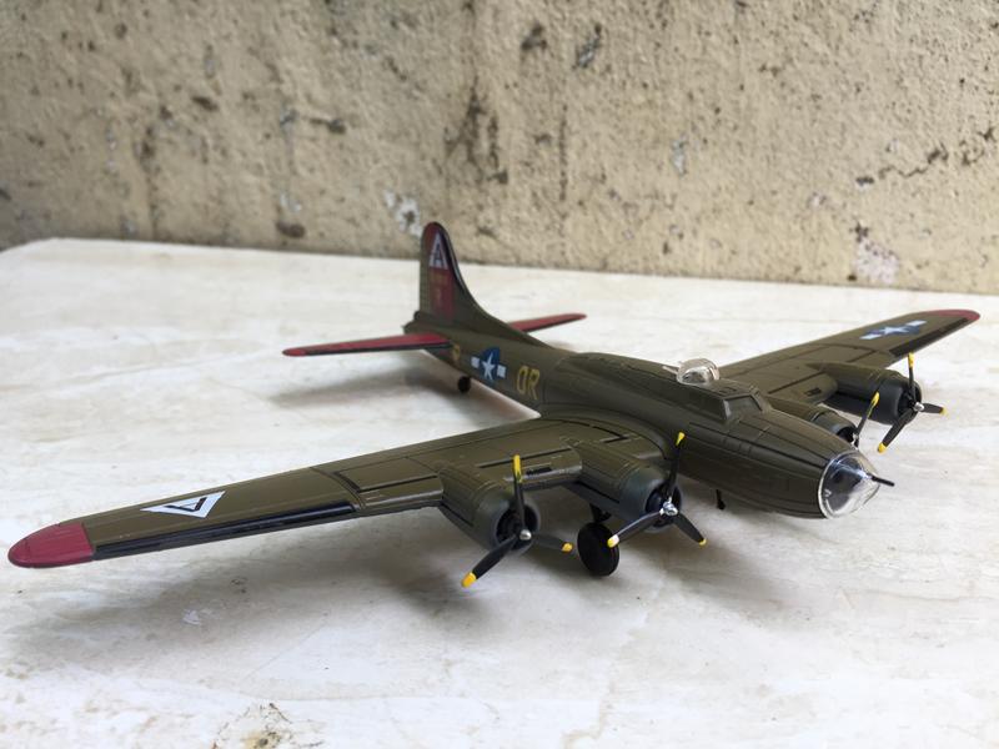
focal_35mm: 29
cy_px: 374
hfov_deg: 61.7
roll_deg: -0.7
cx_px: 500
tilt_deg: -21.5
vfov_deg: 48.2
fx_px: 837
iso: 40
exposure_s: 1/100
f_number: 2.2
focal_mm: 4.15
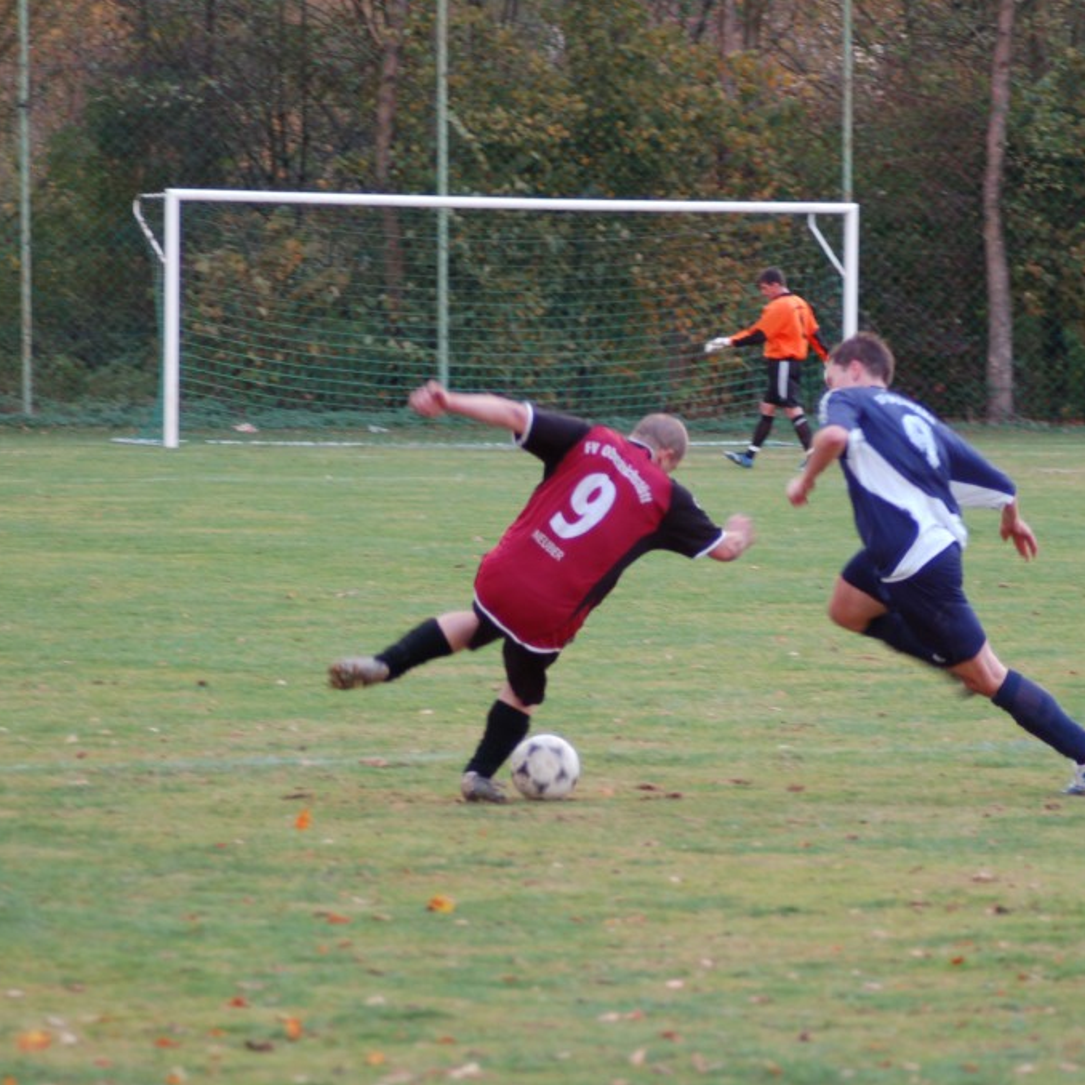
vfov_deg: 7.0
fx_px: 8865
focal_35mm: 250
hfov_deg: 7.0
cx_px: 691
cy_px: 543
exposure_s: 1/160
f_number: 4.2
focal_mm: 130
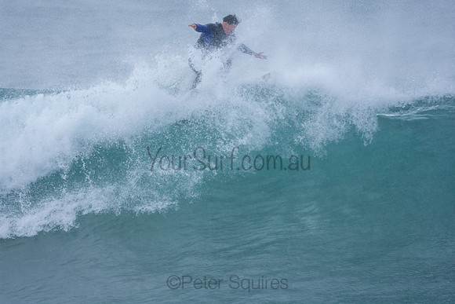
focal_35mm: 720
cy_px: 152
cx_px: 228
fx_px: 9102
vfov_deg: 1.9
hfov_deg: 2.9
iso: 280
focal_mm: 480
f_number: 5.6
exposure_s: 1/1000
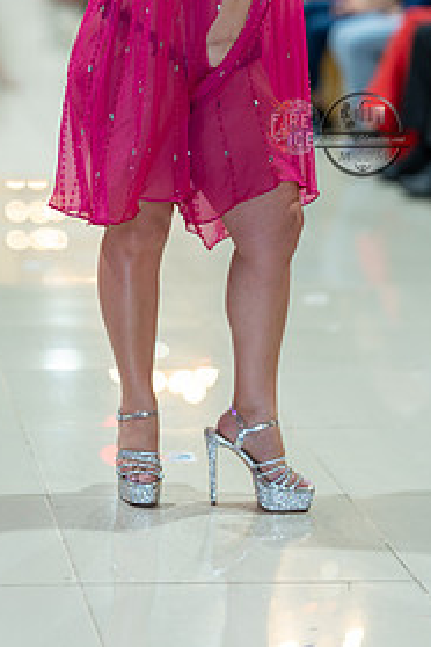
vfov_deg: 14.9
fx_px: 2460
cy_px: 135
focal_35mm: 137
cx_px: 165
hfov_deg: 10.0
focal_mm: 85
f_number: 1.4
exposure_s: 1/160
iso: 200
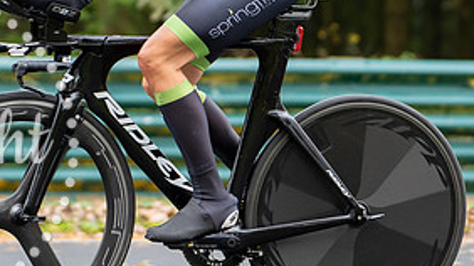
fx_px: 3855
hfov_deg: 7.0
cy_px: 6
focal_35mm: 307
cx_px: 261
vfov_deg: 3.9
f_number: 2.8
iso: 2000
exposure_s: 1/1250
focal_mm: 114
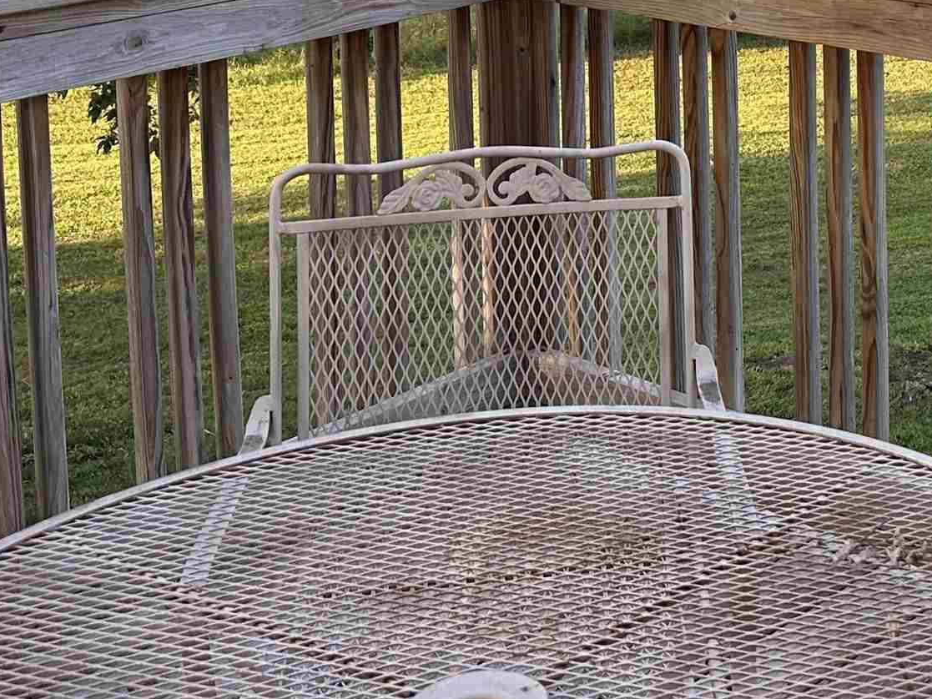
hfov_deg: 28.1
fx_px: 1777
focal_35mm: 66
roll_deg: +0.1
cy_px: -177
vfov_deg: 20.6
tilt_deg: -5.8
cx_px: 863
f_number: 1.78
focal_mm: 6.86
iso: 80
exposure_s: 1/506
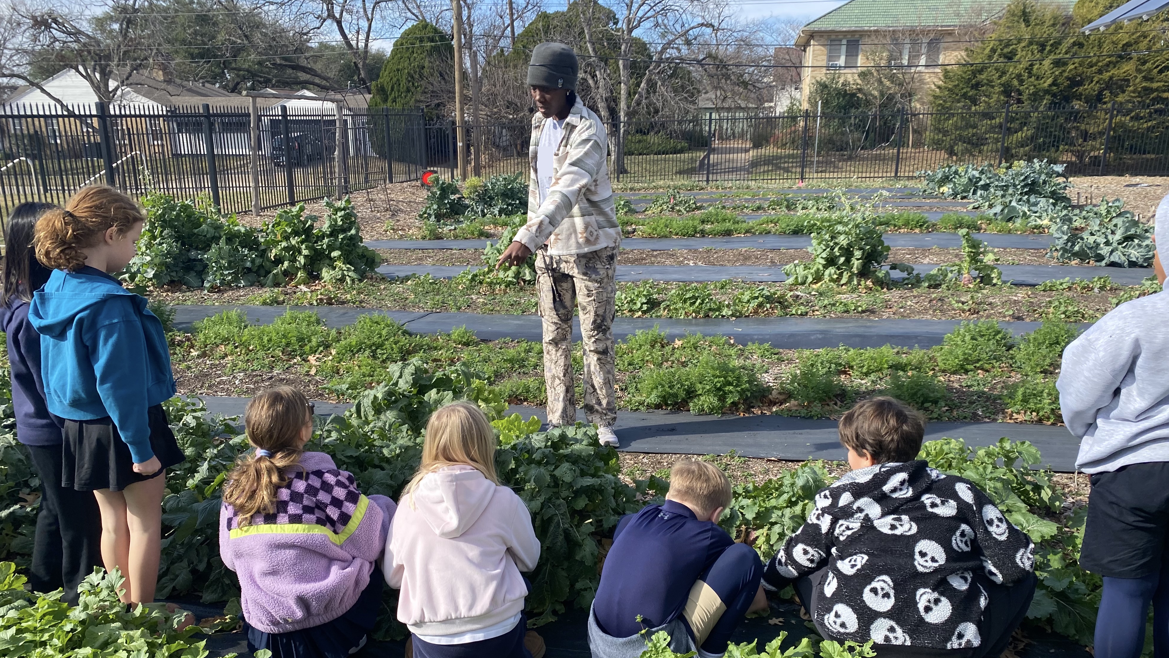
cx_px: 597
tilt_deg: -16.1
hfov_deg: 66.1
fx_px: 899
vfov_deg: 39.9
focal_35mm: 29
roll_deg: -1.4
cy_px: 416
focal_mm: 4.25
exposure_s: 1/1103
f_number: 1.8
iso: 32
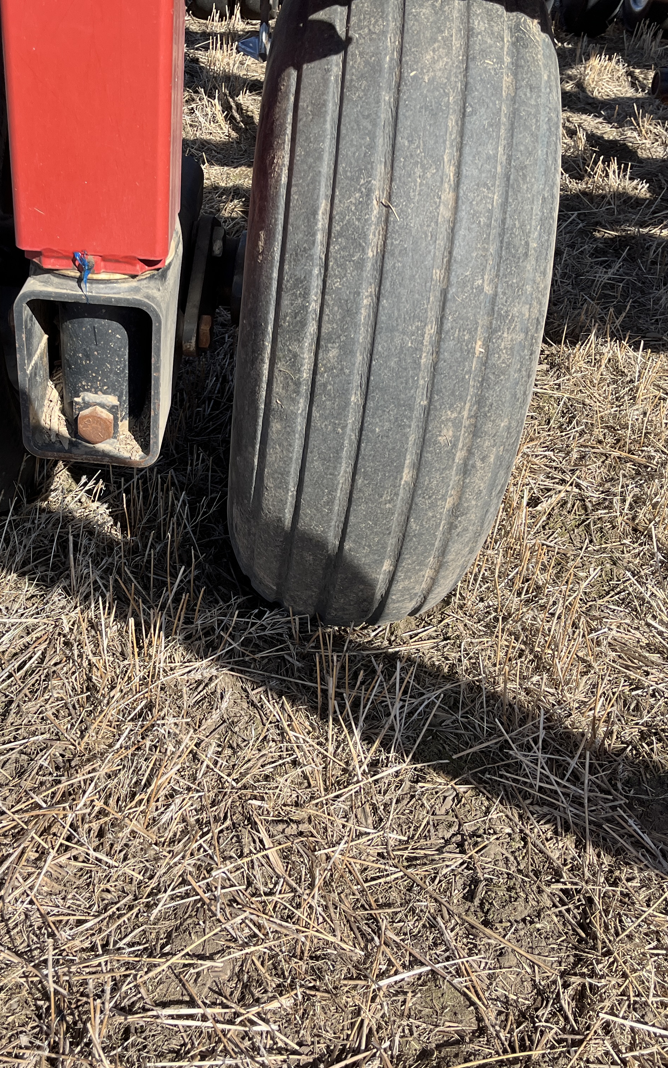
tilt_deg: -37.9
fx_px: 1078
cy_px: 537
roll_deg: -1.6
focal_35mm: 37
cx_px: 193
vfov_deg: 52.7
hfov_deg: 33.9
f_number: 1.6
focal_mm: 5.1
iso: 50
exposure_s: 1/1957
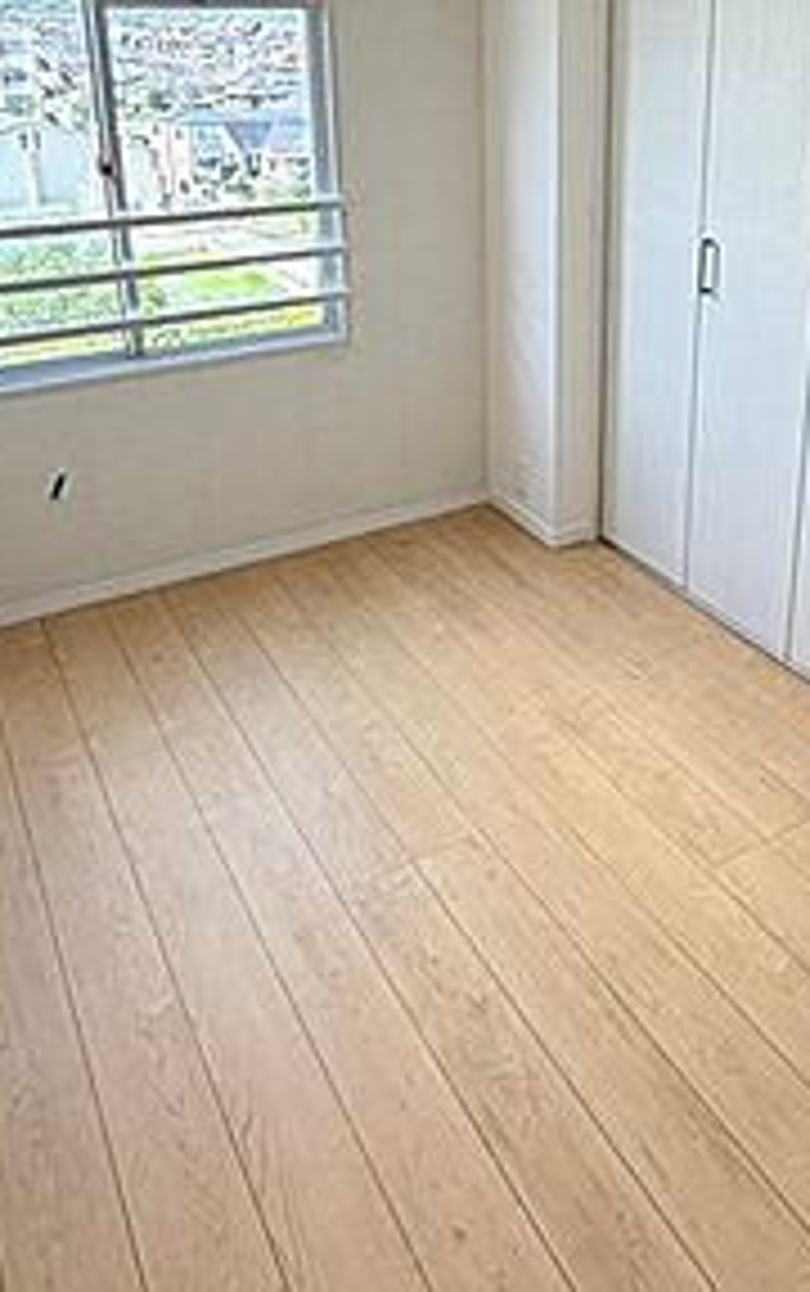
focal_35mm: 31
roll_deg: -0.8
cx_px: 549
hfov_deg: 40.1
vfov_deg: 59.0
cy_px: 378
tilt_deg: -18.1
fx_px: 1092
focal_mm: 2.22
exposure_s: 1/121
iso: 100
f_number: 2.2
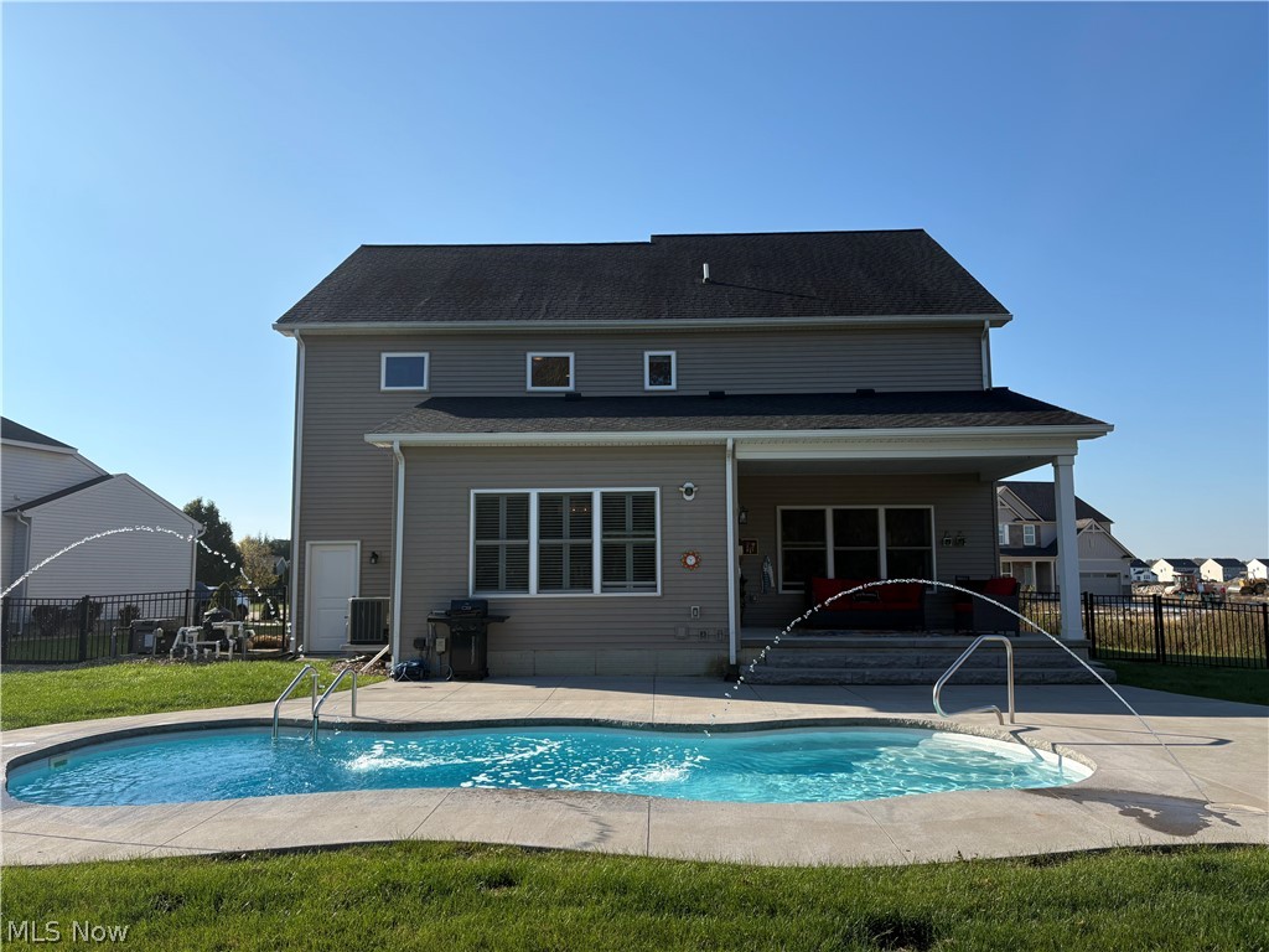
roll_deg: +0.7
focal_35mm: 26
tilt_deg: +7.0
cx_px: 634
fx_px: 953
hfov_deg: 67.3
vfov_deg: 53.1
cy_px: 476
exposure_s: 1/3448
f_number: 1.6
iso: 50
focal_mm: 5.96
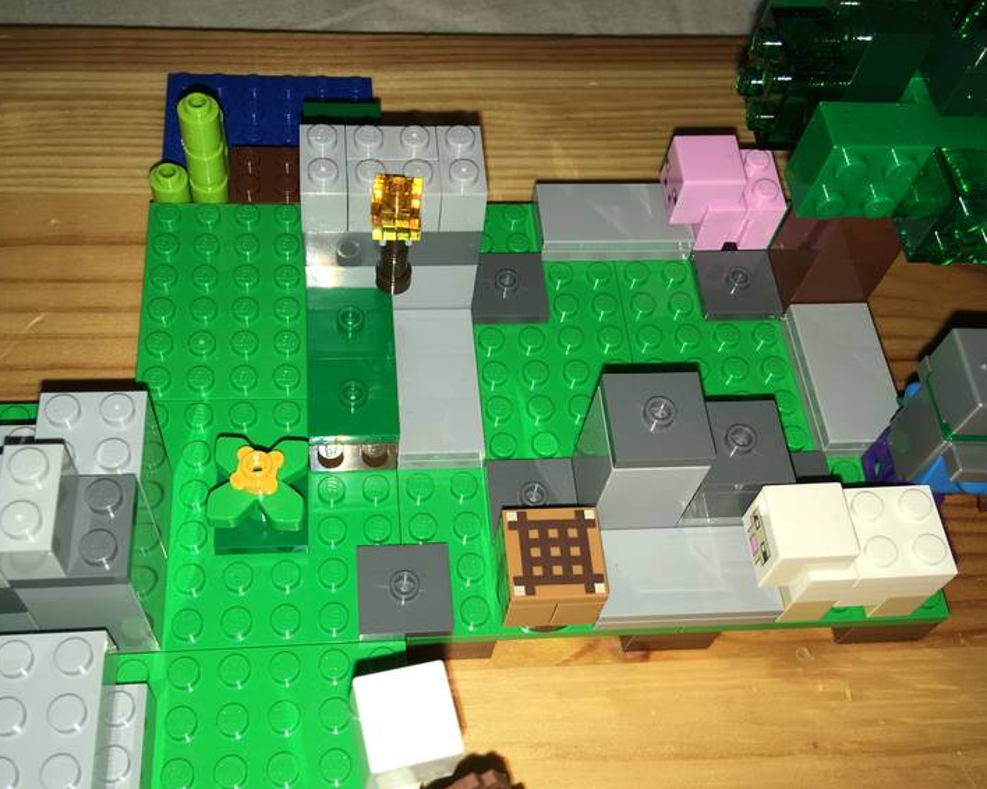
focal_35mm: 36
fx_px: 1051
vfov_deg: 41.1
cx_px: 453
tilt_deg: -57.7
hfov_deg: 50.2
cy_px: 402
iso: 25
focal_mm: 4.15
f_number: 2.2
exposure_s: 1/87
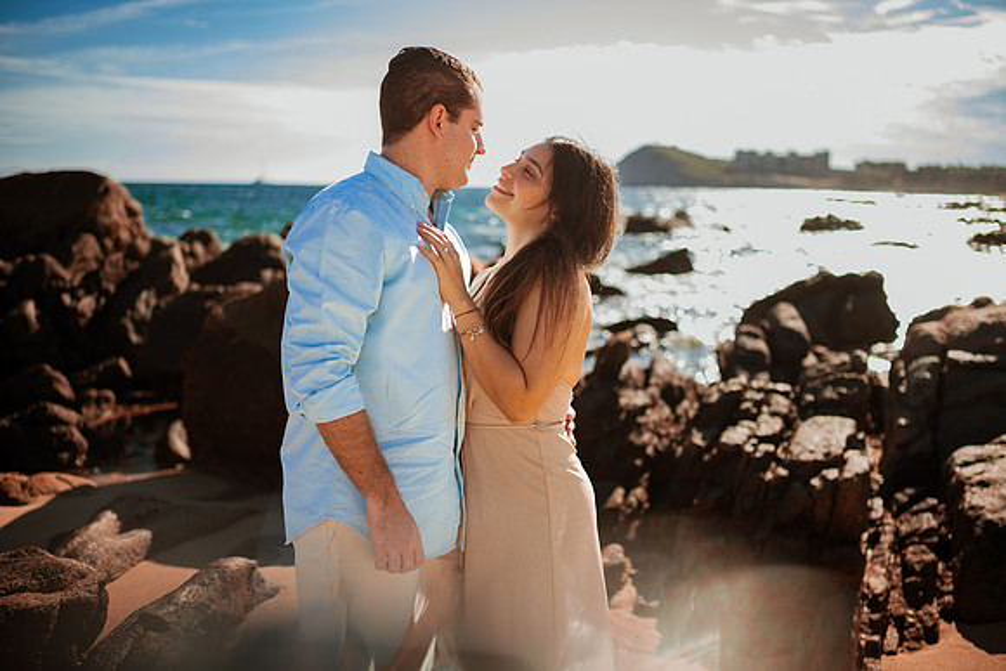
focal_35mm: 35
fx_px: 978
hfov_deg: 54.4
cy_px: 336
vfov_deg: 37.9
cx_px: 503
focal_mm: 35
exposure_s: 1/1600
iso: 50
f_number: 1.8
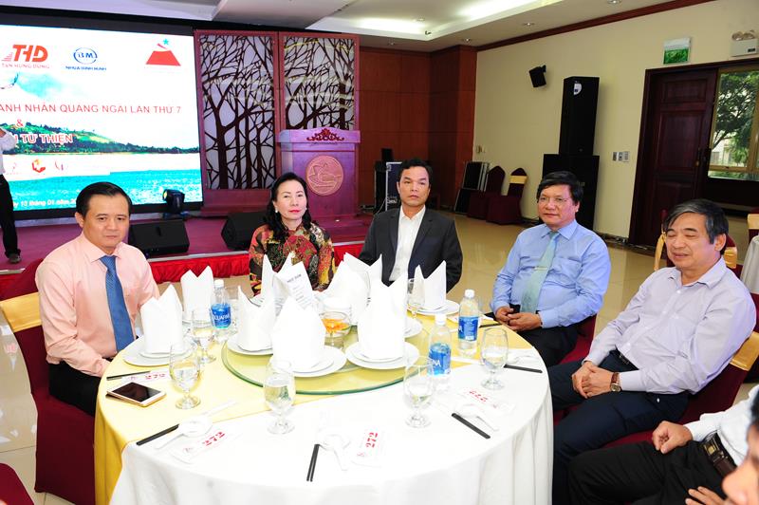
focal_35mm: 26
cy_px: 252
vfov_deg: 49.5
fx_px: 548
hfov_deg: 69.4
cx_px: 380
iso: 800
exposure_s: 1/80
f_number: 6.3
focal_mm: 26
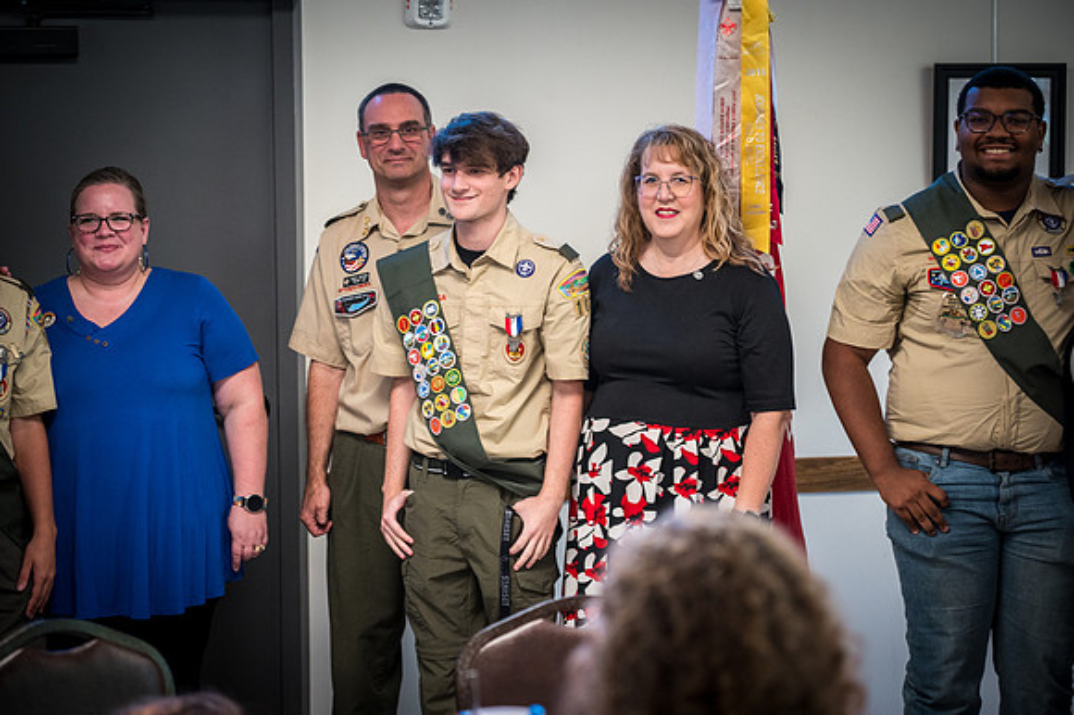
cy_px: 358
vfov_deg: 11.4
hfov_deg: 17.1
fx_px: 3578
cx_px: 537
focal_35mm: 120
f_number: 4
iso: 3200
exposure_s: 1/125
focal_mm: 120
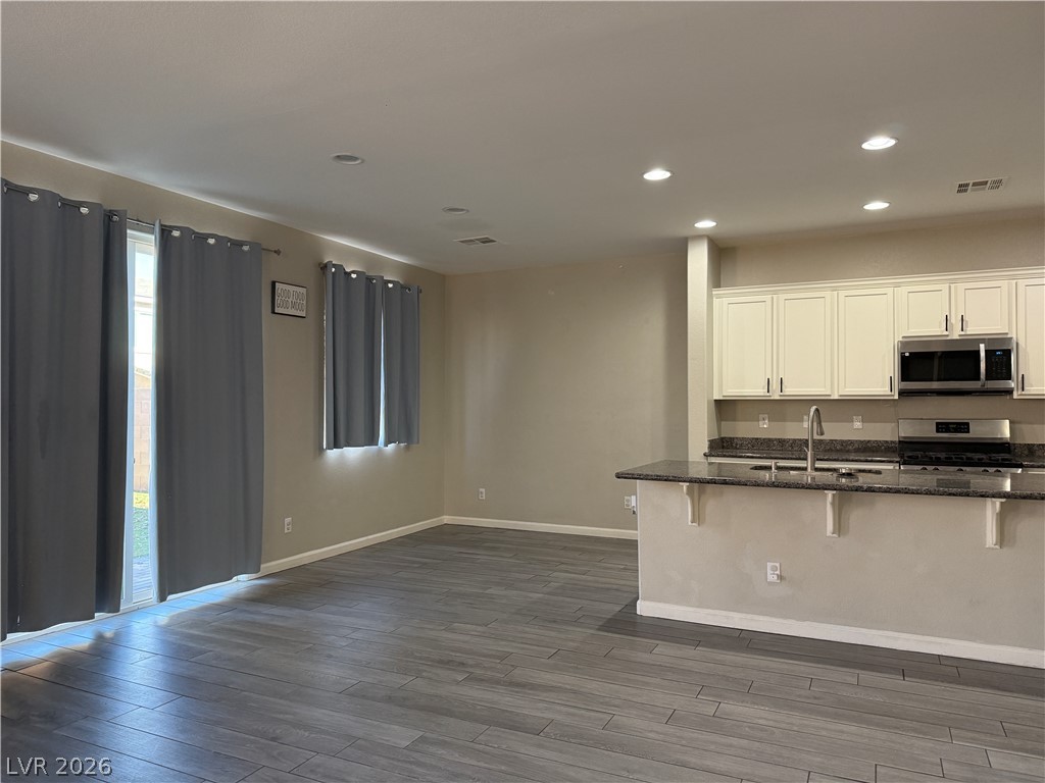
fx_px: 725
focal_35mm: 24
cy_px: 392
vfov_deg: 56.8
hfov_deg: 71.6
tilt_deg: +1.9
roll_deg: -0.3
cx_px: 522
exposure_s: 1/120
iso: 320
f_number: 1.78
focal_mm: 6.76
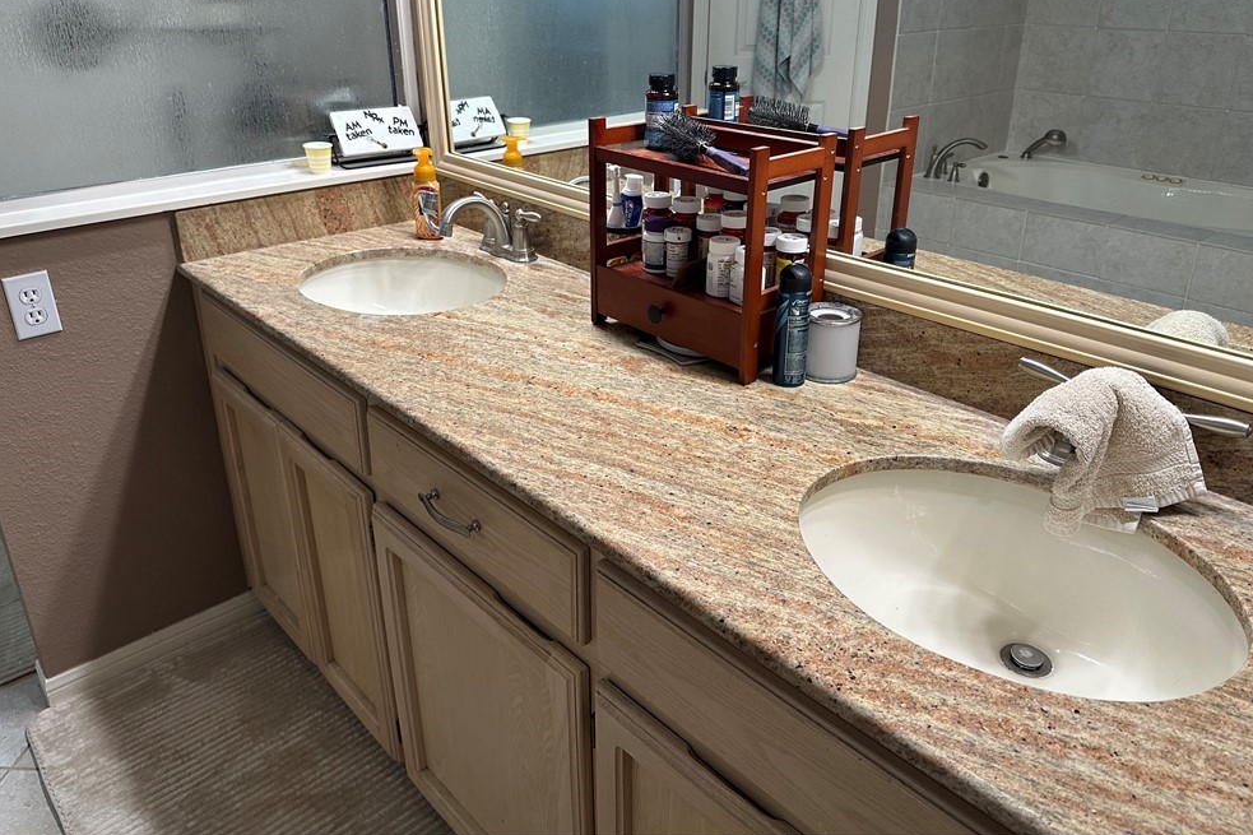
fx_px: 905
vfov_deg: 49.3
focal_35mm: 26
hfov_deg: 69.4
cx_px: 631
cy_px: 351
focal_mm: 6.86
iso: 200
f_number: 1.78
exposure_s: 1/120
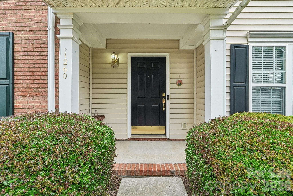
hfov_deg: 100.4
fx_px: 122
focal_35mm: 15
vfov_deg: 77.3
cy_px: 98
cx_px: 146
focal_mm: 10
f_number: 8
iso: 250
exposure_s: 1/30
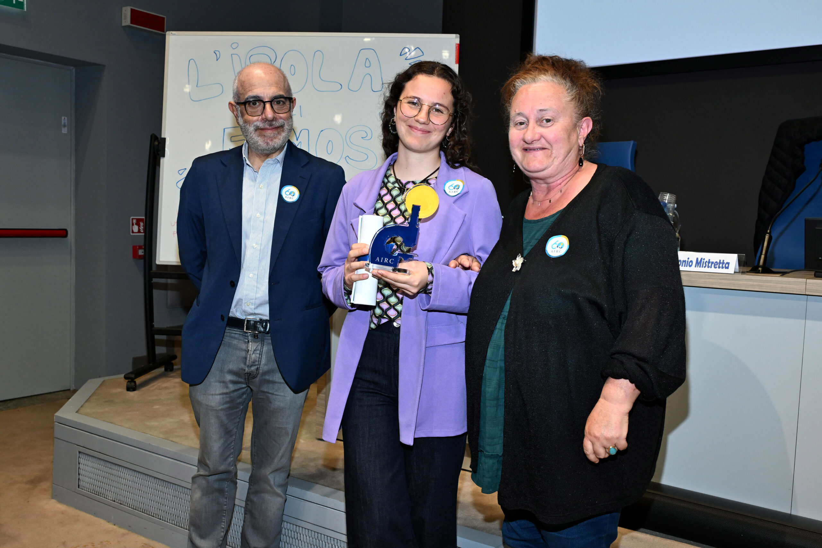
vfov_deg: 43.0
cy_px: 274
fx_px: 696
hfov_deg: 61.1
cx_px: 411
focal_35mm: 30
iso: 1250
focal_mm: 30.5
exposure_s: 1/160
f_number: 6.3
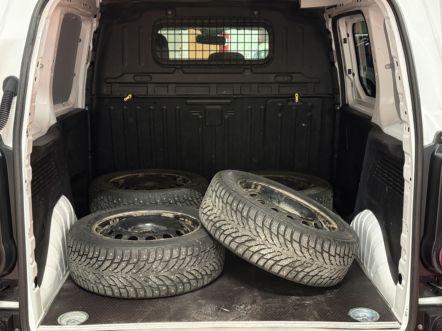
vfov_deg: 30.3
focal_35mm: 48
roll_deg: +0.0
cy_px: 166
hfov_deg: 39.7
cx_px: 221
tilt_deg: -11.4
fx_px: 613
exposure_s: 1/40
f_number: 1.78
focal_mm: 6.76
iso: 500
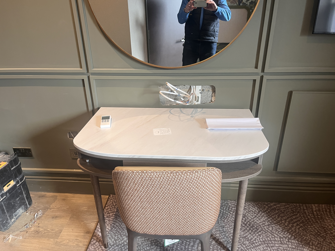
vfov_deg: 53.1
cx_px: 168
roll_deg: +1.9
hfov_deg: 67.3
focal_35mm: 26
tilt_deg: -25.8
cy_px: 126
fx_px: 252
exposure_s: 1/85
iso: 125
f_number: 1.6
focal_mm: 5.1
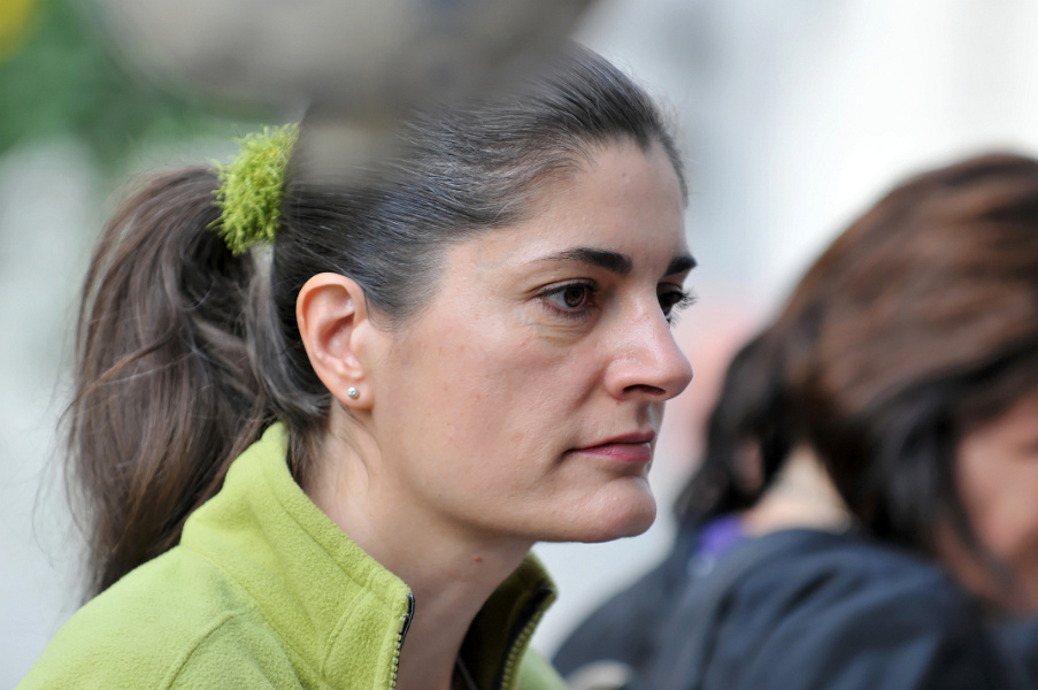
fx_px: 8640
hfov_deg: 6.9
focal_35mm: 300
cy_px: 345
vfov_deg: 4.6
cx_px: 519
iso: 200
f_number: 2.8
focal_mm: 200
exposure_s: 1/250
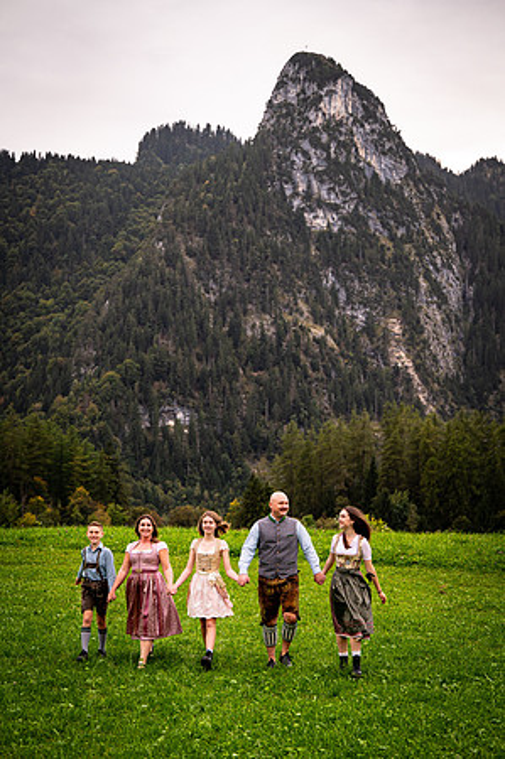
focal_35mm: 76
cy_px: 380
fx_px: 1603
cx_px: 252
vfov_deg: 26.7
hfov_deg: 17.9
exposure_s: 1/200
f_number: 4
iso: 200
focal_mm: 76
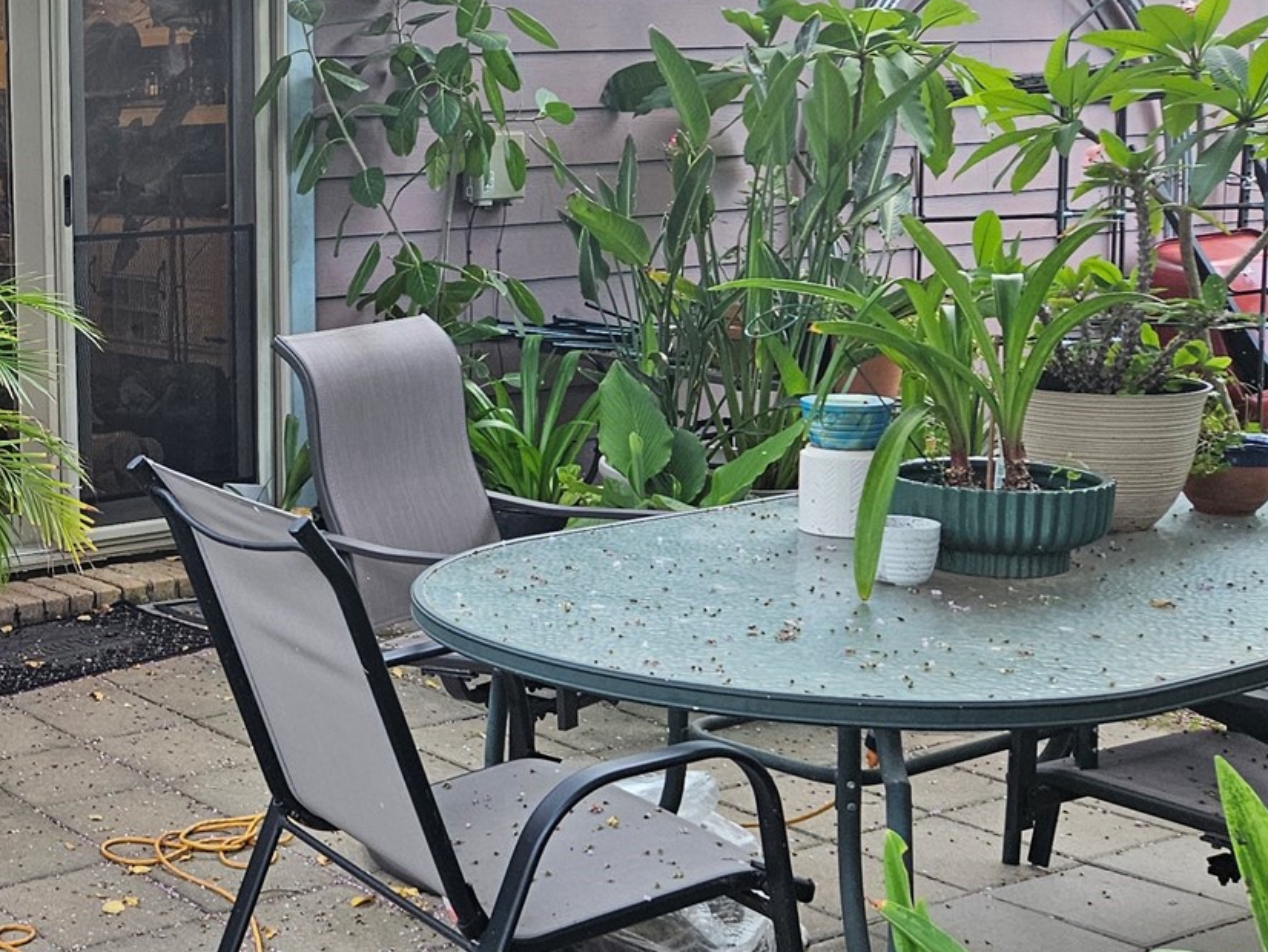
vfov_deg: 25.6
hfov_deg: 30.7
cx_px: -71
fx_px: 2089
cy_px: 398
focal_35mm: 57
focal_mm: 5.4
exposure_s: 1/180
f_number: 1.8
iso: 160
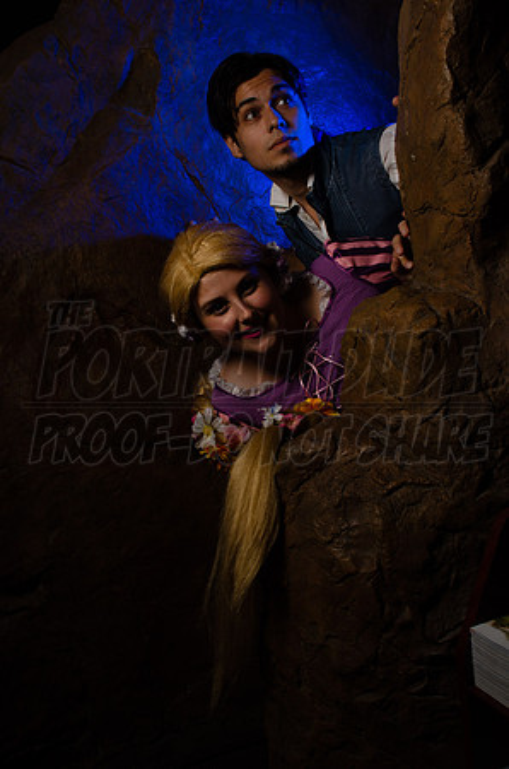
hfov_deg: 32.9
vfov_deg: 48.0
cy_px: 384
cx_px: 254
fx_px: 863
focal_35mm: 40
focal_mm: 27
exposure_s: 1/125
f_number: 16
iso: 200
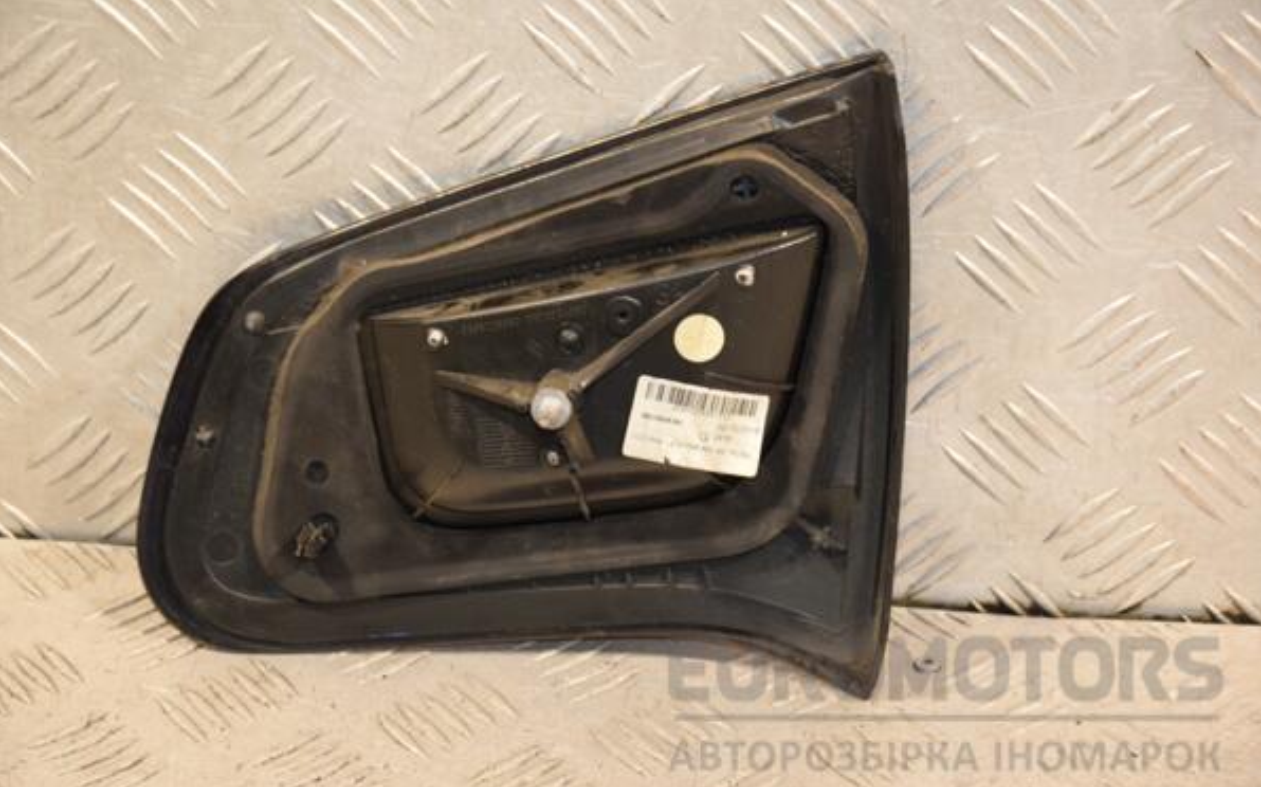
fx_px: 3968
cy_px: 387
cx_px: 628
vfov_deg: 11.3
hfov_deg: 18.1
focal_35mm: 116
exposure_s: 1/100
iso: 800
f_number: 5.3
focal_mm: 75
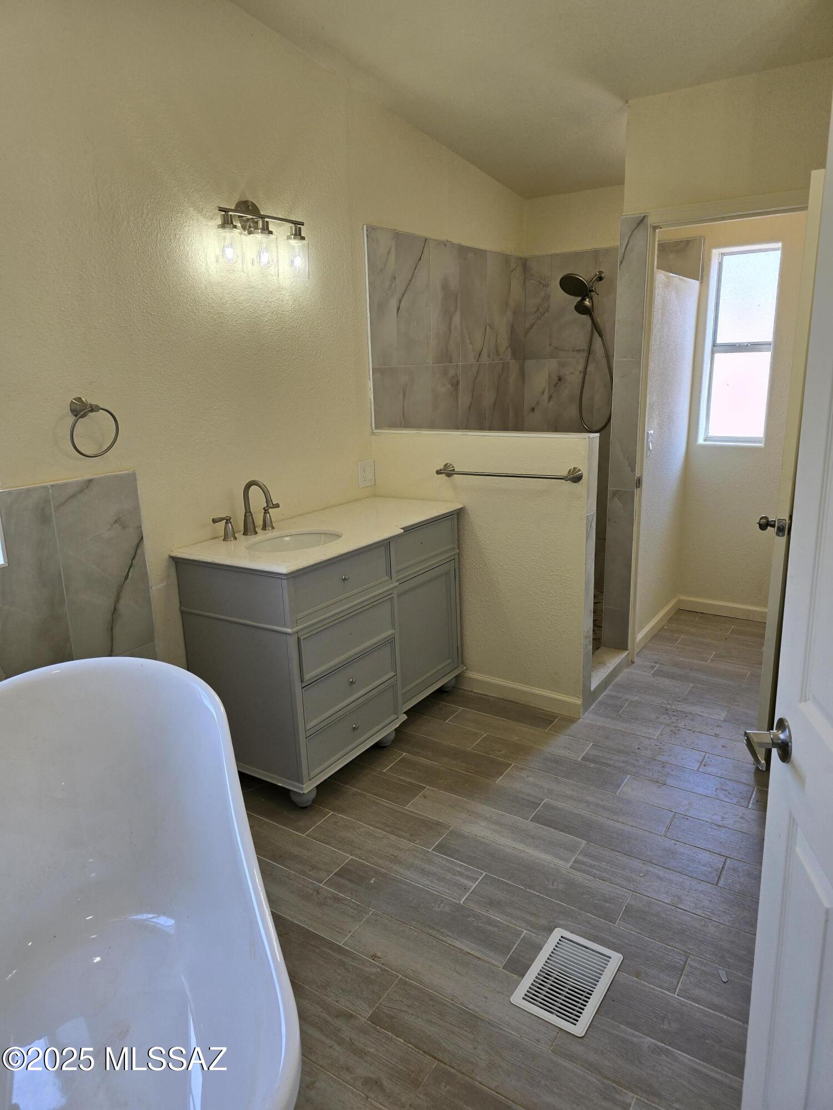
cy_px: 555
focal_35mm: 23
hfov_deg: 58.9
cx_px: 416
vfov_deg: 73.9
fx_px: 738
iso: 40
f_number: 1.7
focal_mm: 6.3
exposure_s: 1/180
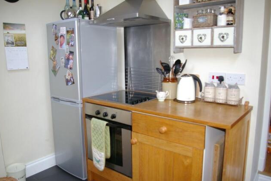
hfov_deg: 65.5
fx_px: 211
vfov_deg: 46.4
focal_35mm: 28
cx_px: 131
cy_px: 93
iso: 200
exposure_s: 1/30
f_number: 3.5
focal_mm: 18
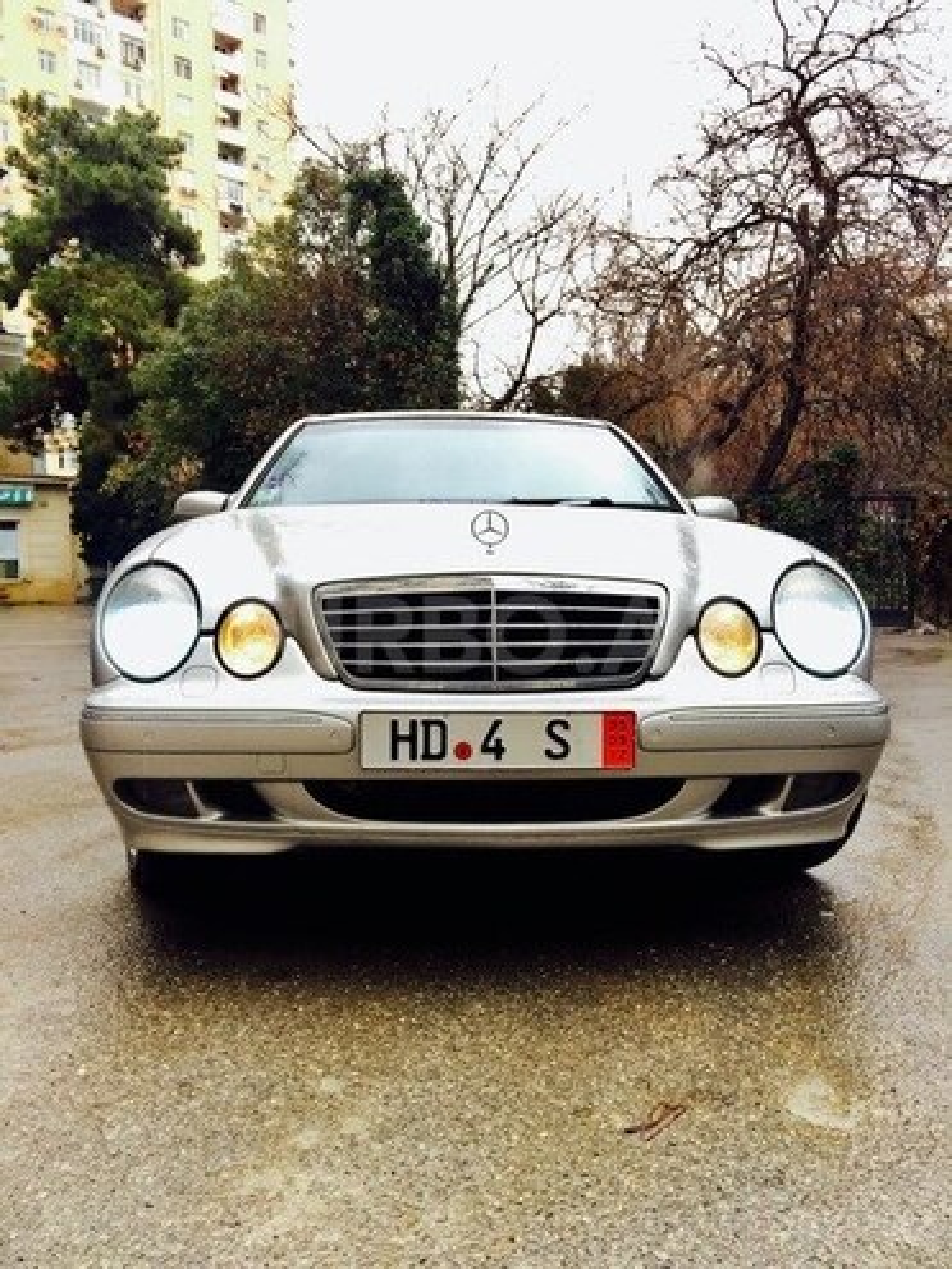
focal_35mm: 29
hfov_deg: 48.2
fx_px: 1063
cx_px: 476
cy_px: 634
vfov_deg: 61.7
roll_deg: +0.3
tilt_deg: -5.0
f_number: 2.2
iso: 32
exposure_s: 1/100
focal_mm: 4.15
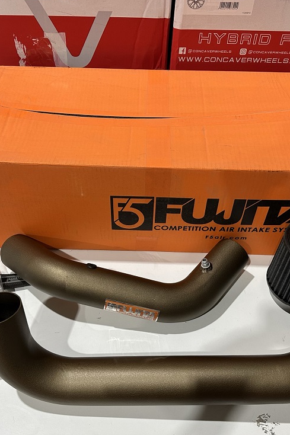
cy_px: 215
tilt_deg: -46.6
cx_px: 139
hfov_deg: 38.9
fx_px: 411
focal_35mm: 34
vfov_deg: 55.8
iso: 200
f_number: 1.78
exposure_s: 1/100
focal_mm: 6.86
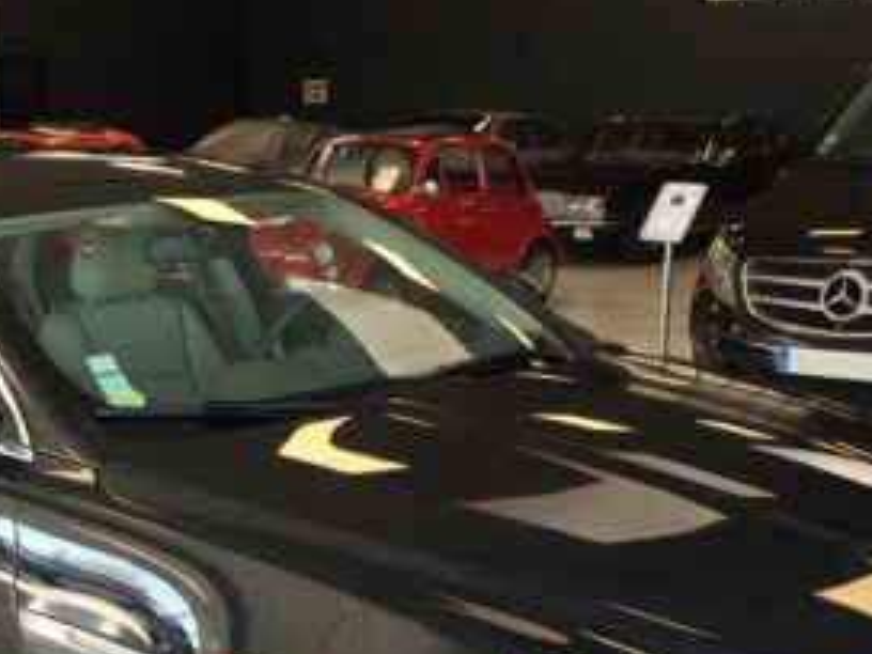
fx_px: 1612
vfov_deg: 22.3
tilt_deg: -16.4
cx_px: 272
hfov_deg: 30.0
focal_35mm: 64
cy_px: 600
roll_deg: -0.8
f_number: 2.2
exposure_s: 1/100
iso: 32
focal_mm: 4.15
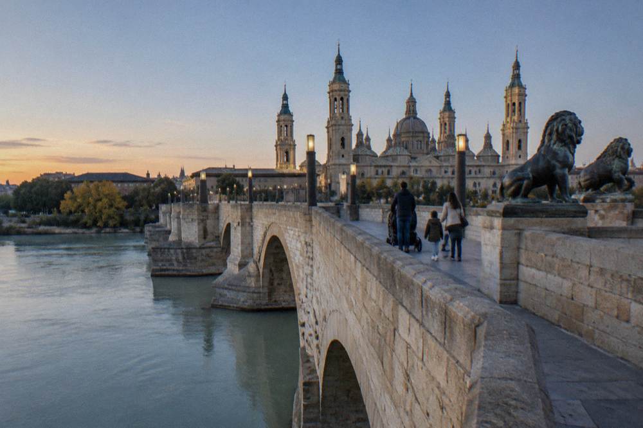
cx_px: 322
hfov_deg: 54.5
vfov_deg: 37.8
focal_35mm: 35
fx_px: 625
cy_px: 214
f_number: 7.1
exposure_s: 1/500
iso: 400
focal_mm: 35
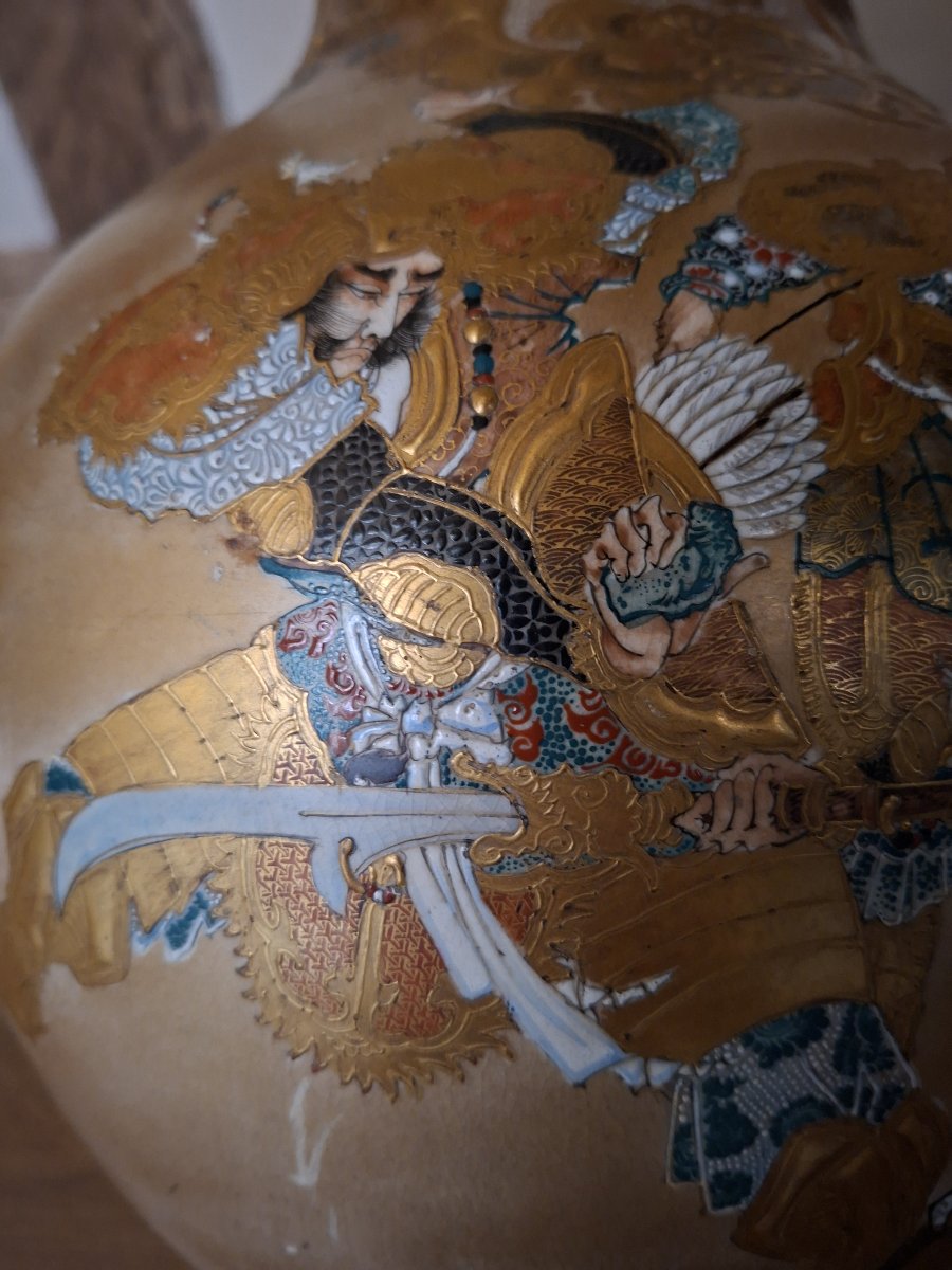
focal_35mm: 23
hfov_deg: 58.9
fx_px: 843
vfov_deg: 73.9
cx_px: 476
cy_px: 635
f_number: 1.8
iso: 1000
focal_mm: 5.54
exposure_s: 1/20
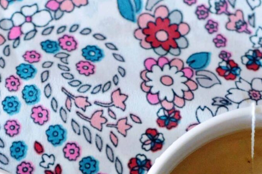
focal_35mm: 284
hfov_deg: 7.3
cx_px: 71
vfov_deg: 4.8
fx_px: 2064
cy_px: 329
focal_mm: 50
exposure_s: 1/60
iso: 1600
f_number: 5
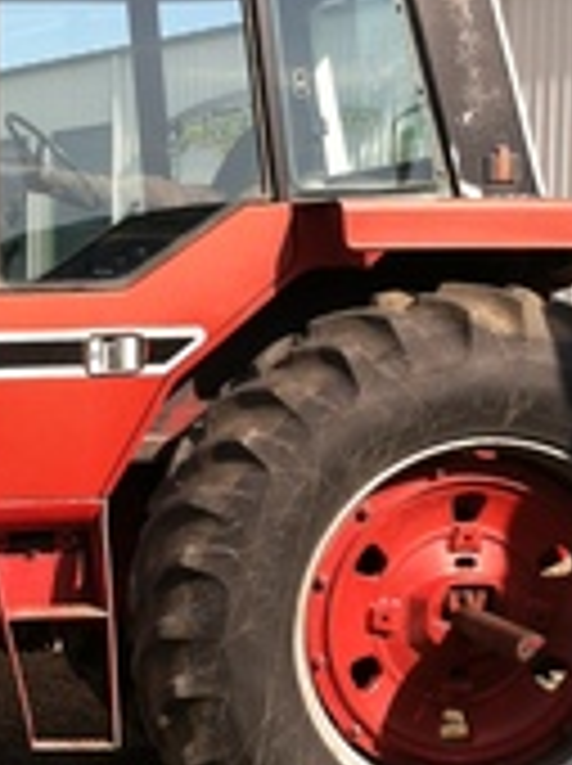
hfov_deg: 17.1
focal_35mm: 84
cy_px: 468
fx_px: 1855
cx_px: -25
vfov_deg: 23.3
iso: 80
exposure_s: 1/732
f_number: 2.8
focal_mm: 3.85
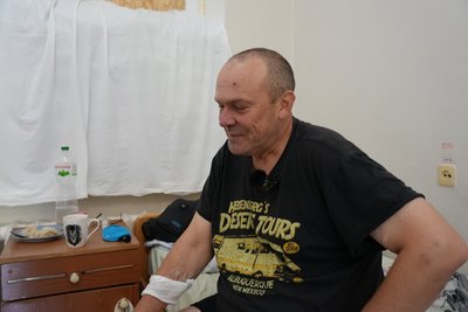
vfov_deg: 42.4
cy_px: 156
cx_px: 234
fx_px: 403
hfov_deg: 60.3
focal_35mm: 31
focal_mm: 31
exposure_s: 1/160
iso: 8000
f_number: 4
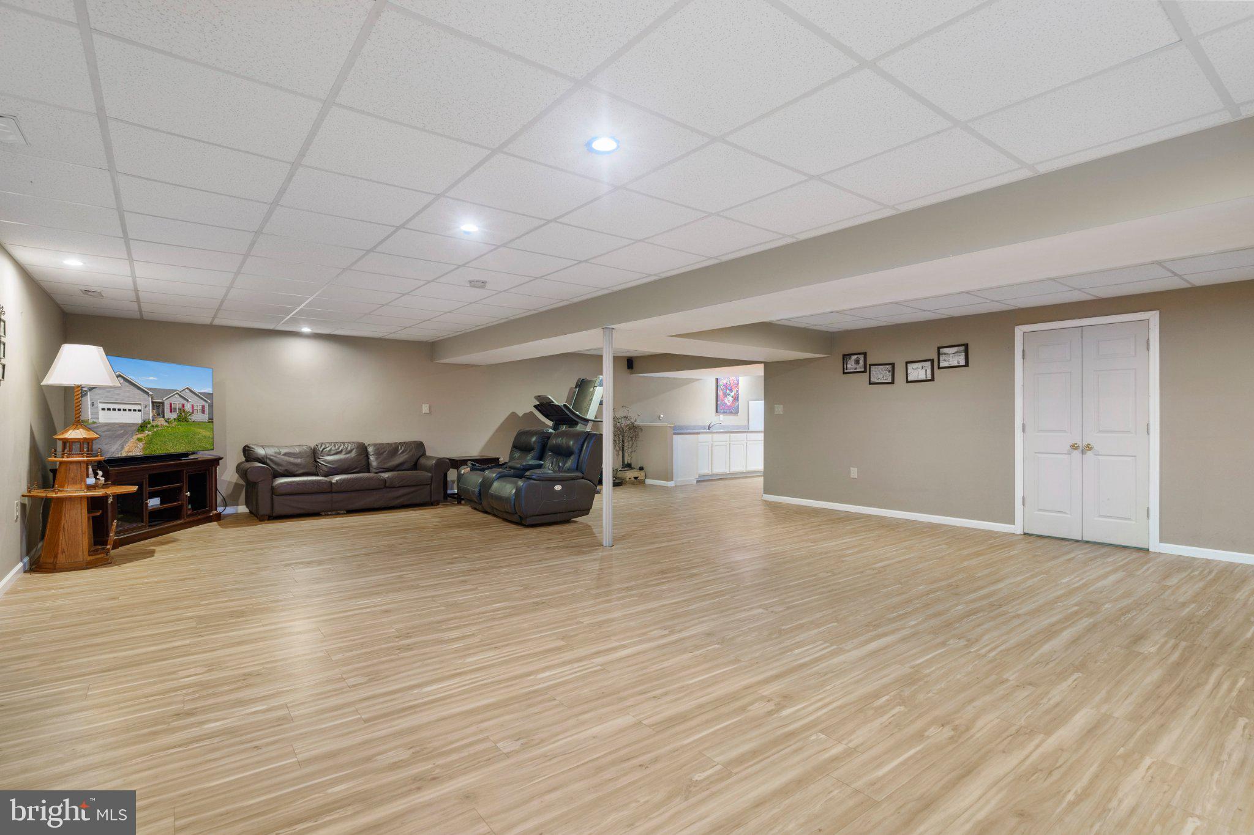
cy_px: 418
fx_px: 557
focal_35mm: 16
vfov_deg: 73.7
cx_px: 627
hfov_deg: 96.8
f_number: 6.3
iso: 640
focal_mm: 16
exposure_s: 1/1.25
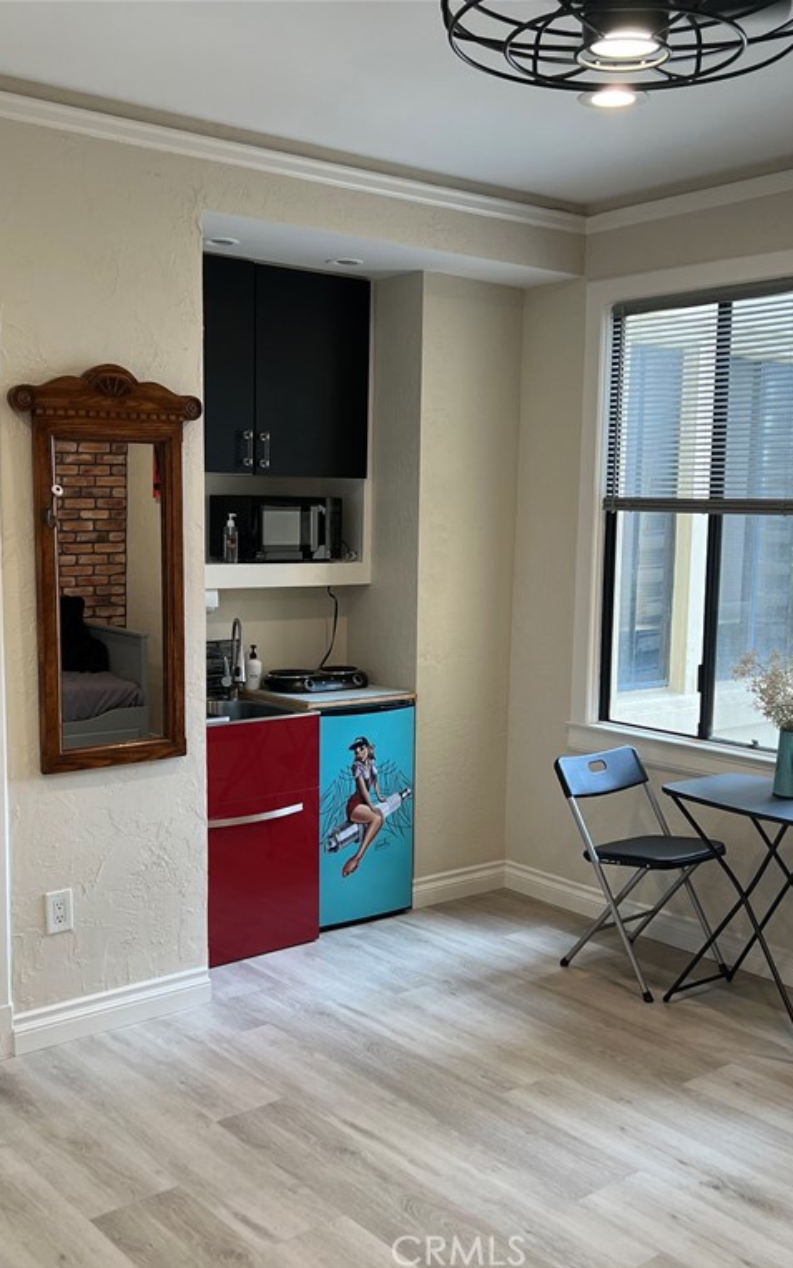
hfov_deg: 34.4
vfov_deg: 52.7
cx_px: 379
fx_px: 1279
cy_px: 636
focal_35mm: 37
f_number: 1.5
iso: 80
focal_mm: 5.7
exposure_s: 1/120
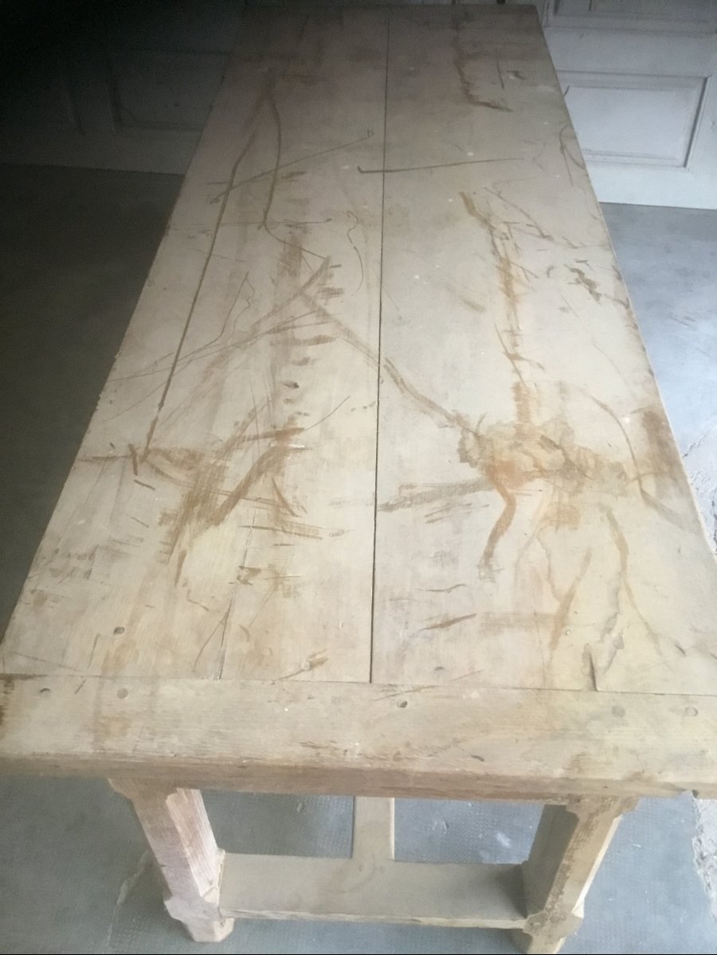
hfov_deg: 45.4
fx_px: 856
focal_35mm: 31
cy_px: 478
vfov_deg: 58.4
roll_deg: -1.3
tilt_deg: -43.4
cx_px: 358
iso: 250
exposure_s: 1/20
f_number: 2.4
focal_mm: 3.3
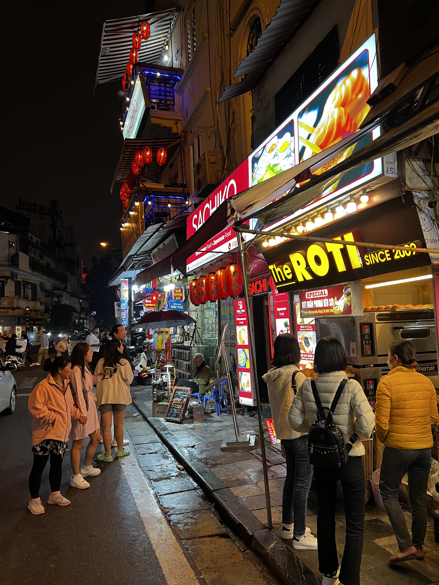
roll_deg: +1.6
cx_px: 220
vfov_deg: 67.3
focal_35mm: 26
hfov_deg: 53.1
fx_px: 440
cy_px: 292
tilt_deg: +5.7
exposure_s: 1/50
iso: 80
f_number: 1.5
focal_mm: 5.7
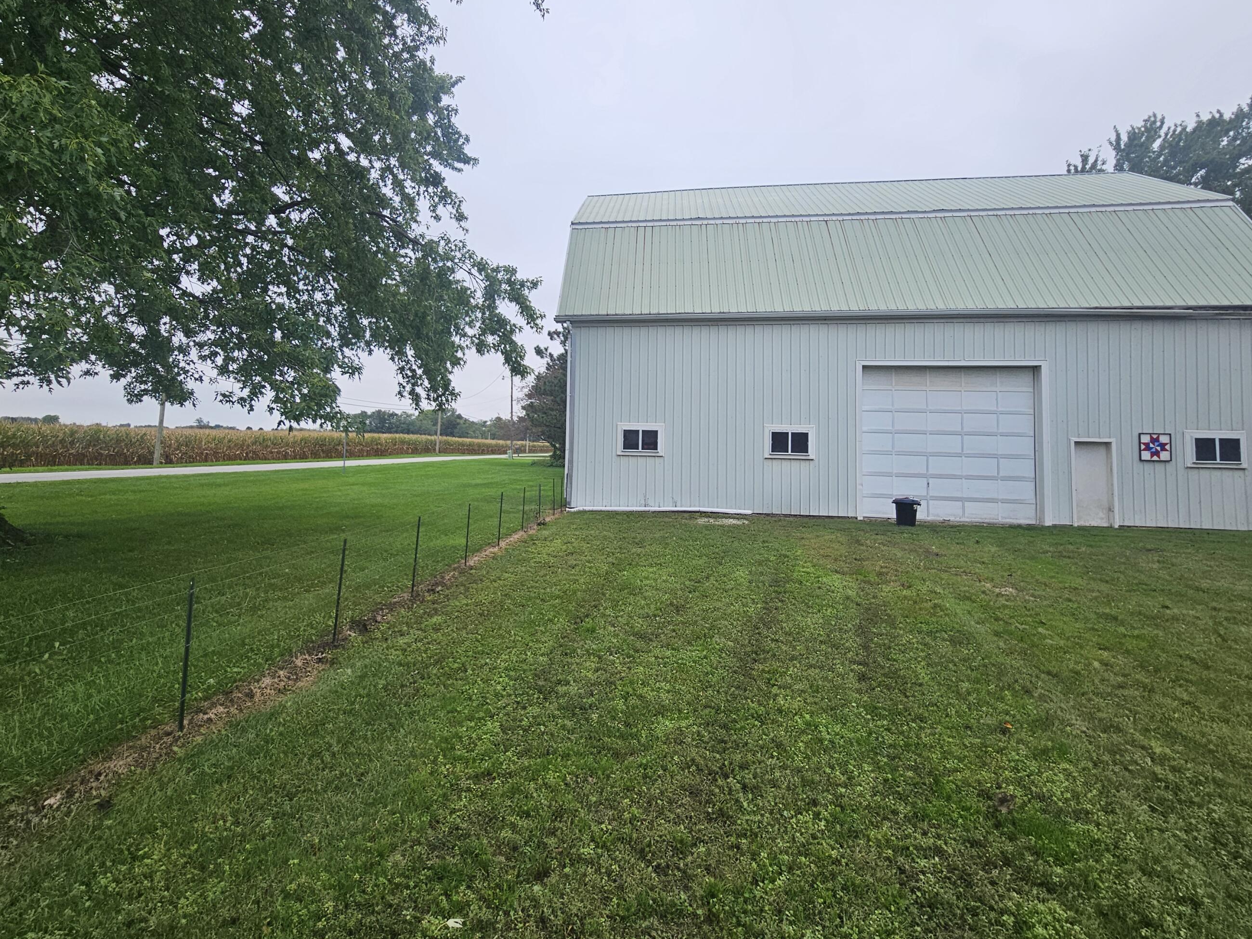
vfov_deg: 81.5
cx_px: 584
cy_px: 422
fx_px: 543
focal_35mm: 15
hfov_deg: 98.0
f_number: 2.2
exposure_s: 1/854
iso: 50
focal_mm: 2.2
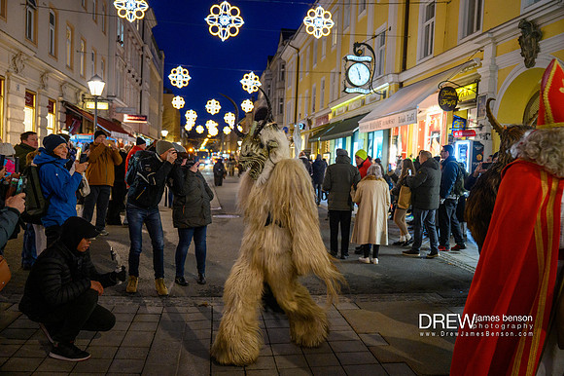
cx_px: 282
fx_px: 501
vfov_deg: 41.1
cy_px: 188
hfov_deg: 58.7
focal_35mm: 32
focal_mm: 32
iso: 3200
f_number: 2.8
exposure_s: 1/80
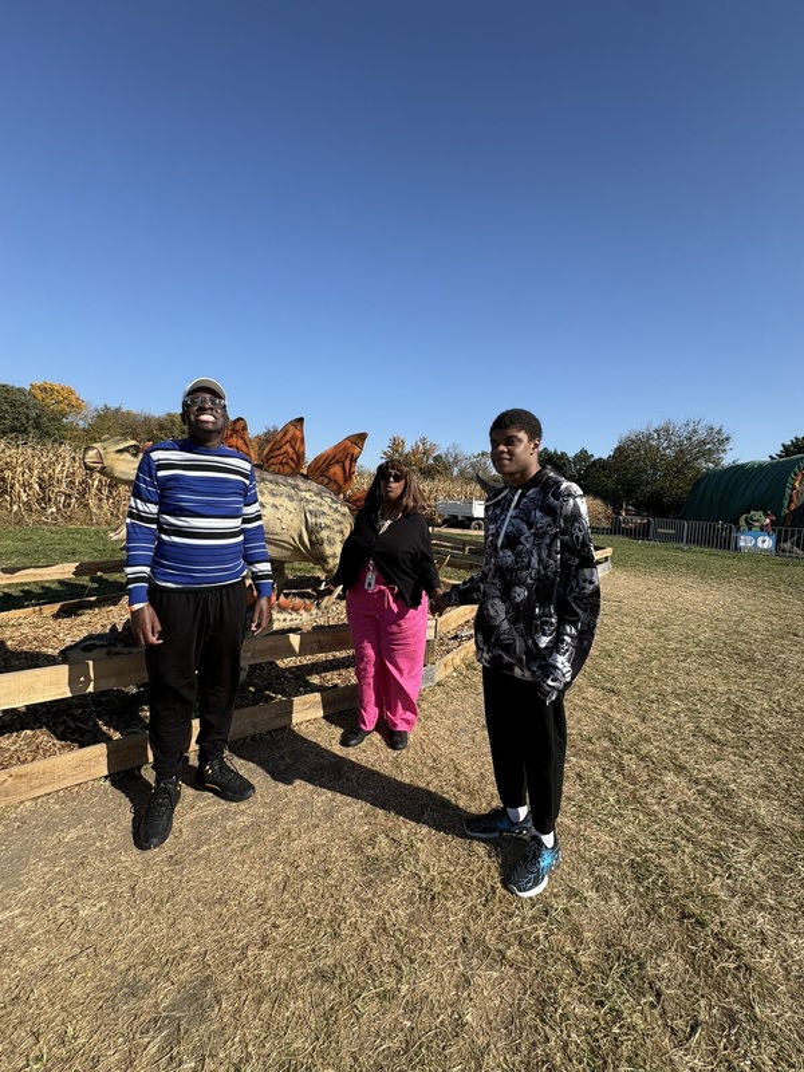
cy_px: 536
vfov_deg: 102.1
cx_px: 402
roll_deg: -3.1
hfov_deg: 85.7
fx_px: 434
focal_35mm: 14
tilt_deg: -4.2
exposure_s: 1/1160
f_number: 2.2
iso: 40
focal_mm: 2.22
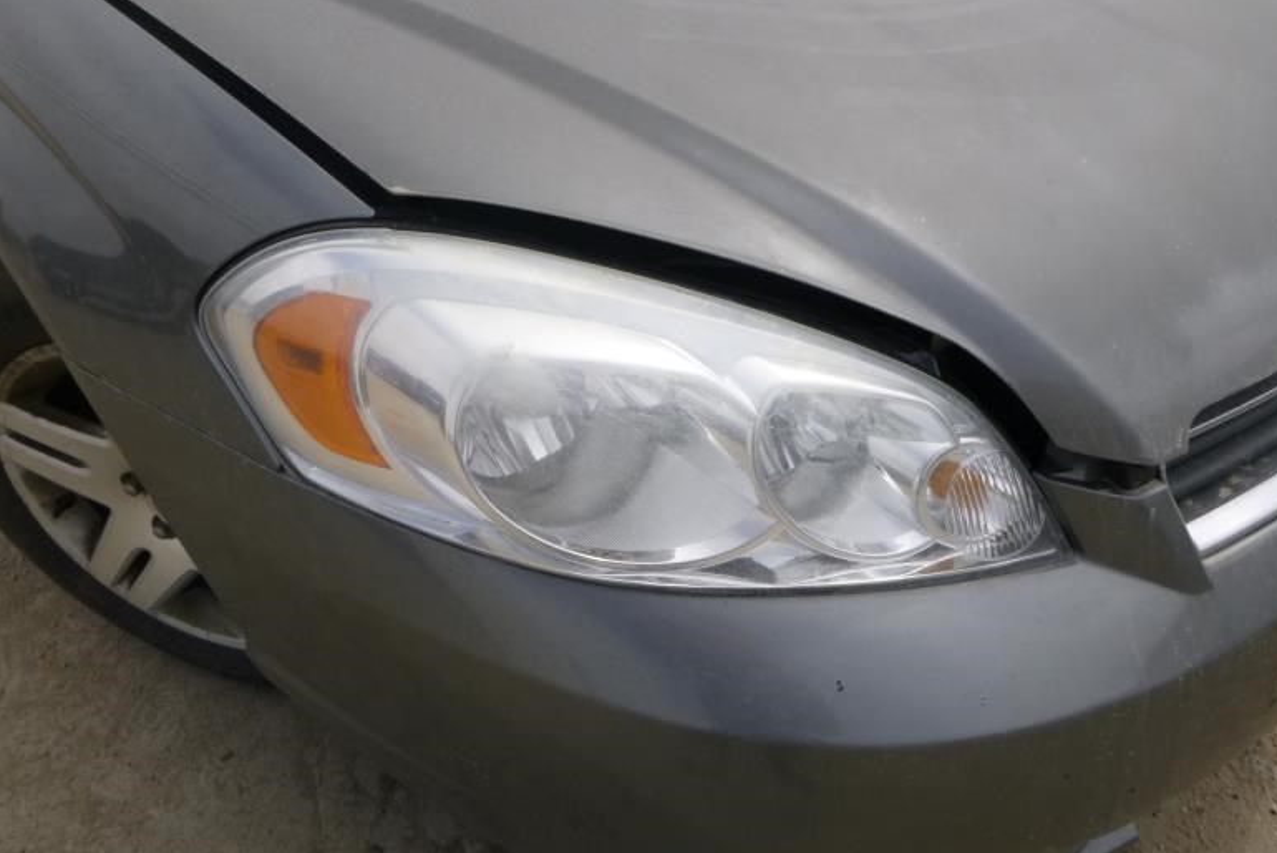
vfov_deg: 47.9
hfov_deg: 67.4
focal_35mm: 27
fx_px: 958
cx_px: 635
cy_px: 461
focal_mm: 4.5
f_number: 3.9
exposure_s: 1/640
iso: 100
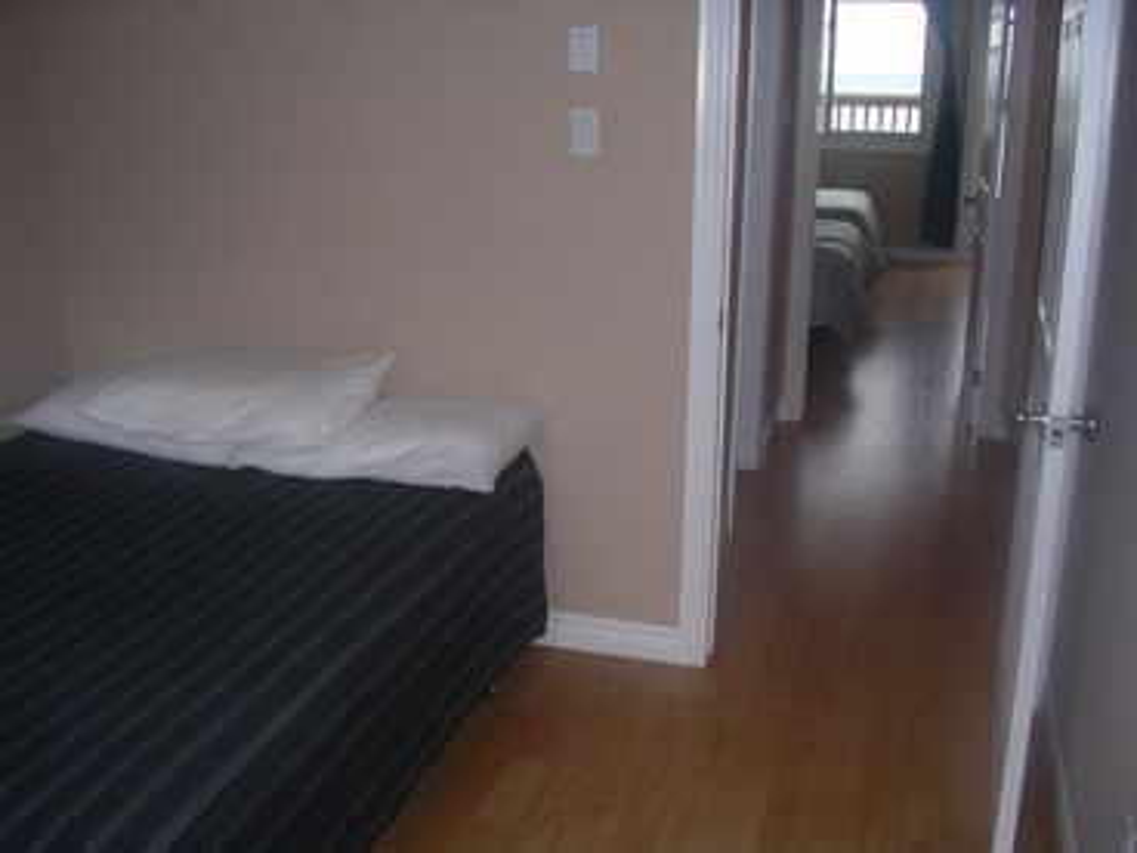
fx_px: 1215
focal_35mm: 37
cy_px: 426
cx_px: 568
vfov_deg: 38.7
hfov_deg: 50.1
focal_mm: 5.7
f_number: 2.8
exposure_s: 1/60
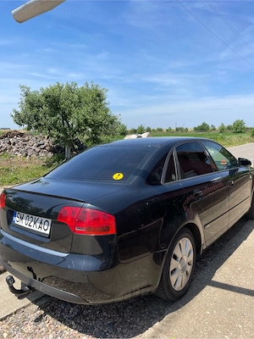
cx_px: 127
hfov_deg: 53.1
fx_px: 254
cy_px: 170
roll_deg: +0.2
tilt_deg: -6.0
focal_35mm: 26
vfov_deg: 67.3
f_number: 1.6
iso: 32
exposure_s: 1/2257
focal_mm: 4.2
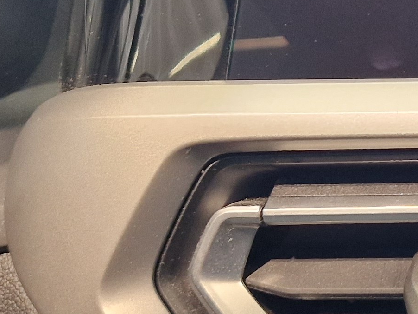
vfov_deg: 14.5
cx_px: 813
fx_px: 1231
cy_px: 156
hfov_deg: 15.7
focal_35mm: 102
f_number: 1.8
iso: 250
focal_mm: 5.4
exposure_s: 1/100
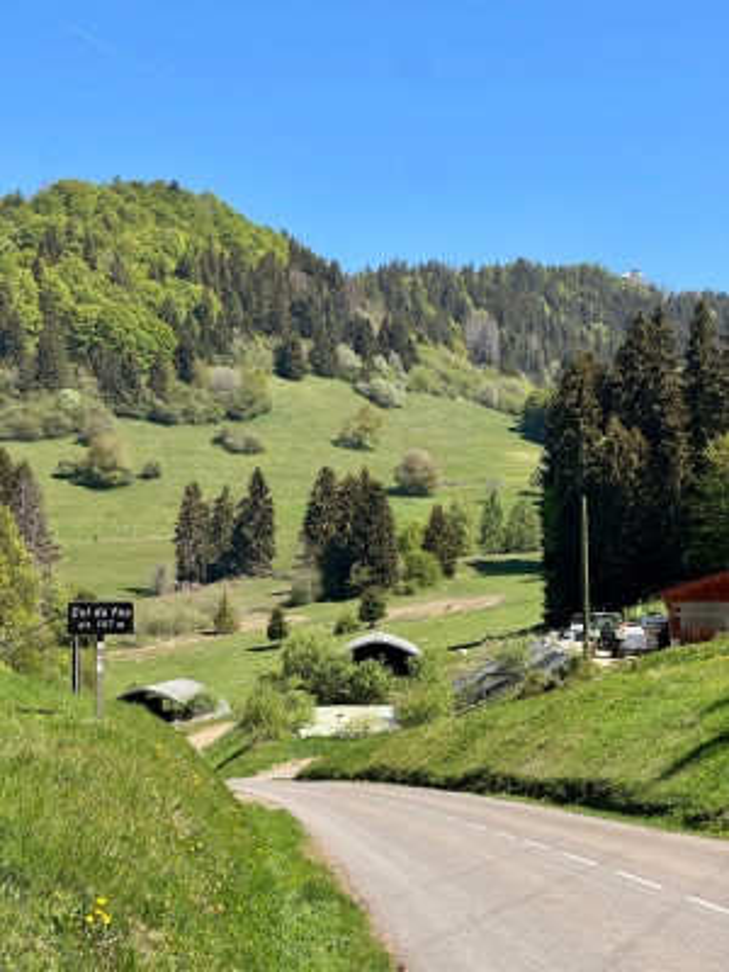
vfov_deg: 25.3
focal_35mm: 77
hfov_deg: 19.1
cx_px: 364
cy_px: 486
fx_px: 2162
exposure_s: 1/592
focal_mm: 9
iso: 25
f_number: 2.8
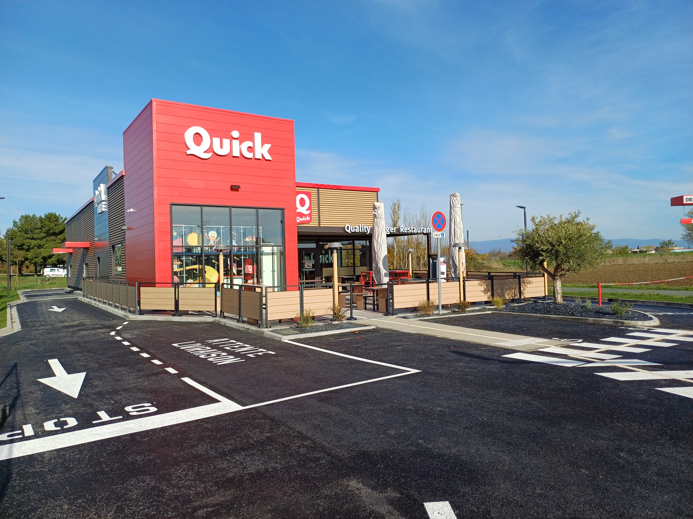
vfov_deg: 54.9
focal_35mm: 25
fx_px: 500
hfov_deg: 69.4
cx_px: 346
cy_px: 260
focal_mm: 4.65
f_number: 1.8
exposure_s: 1/1565
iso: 50
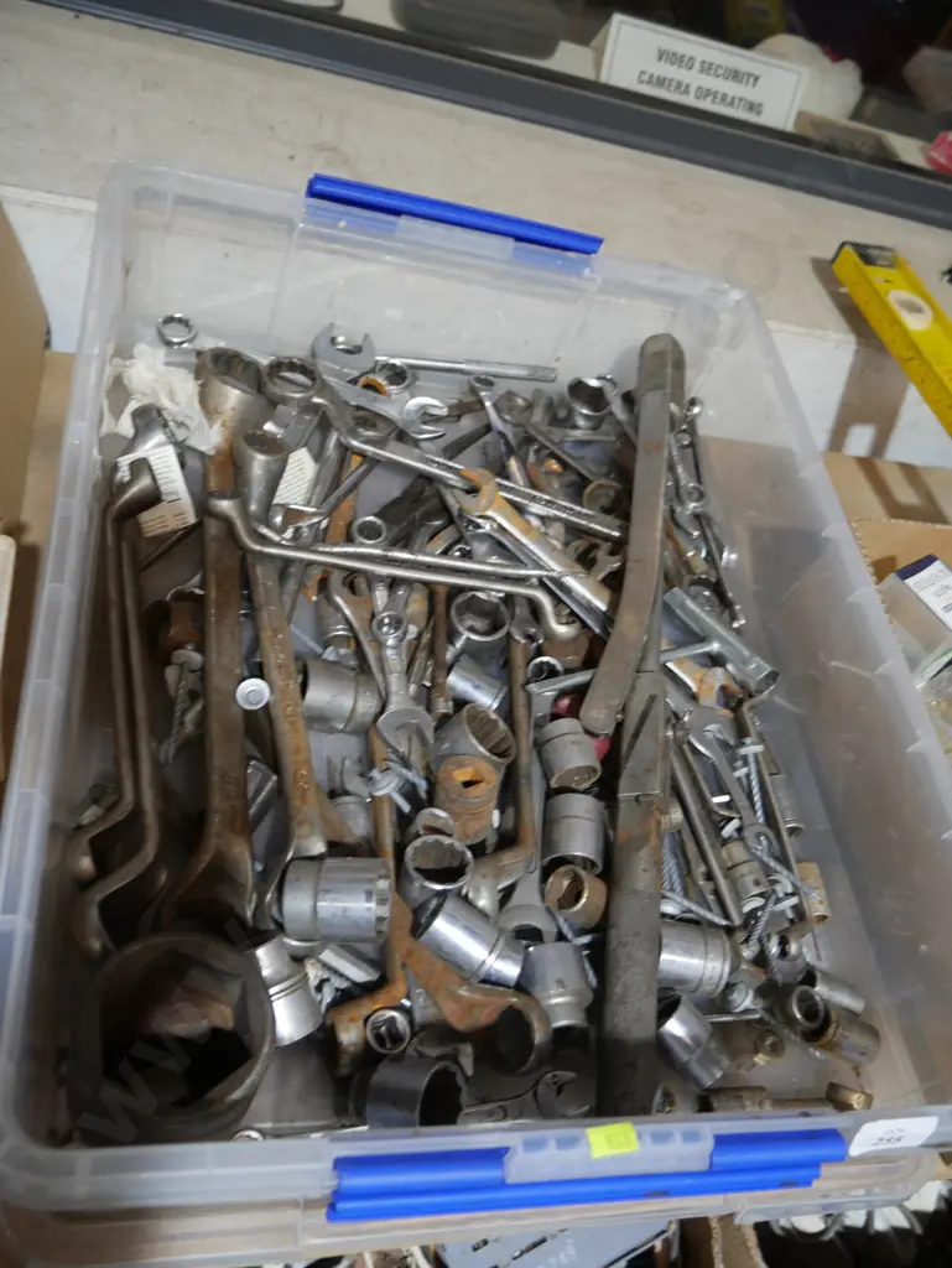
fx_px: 1099
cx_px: 476
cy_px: 634
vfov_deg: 59.9
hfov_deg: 46.8
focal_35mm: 30
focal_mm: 15
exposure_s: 1/60
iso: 500
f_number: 3.6
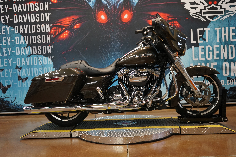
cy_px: 78
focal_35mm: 34
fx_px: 223
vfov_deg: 38.9
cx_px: 118
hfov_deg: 55.8
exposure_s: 1/160
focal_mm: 34
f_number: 4
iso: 1000
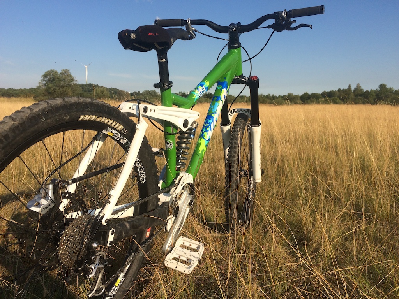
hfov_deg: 61.7
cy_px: 150
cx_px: 200
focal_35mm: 29
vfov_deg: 48.2
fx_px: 334
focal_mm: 4.15
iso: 32
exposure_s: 1/1953
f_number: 2.2
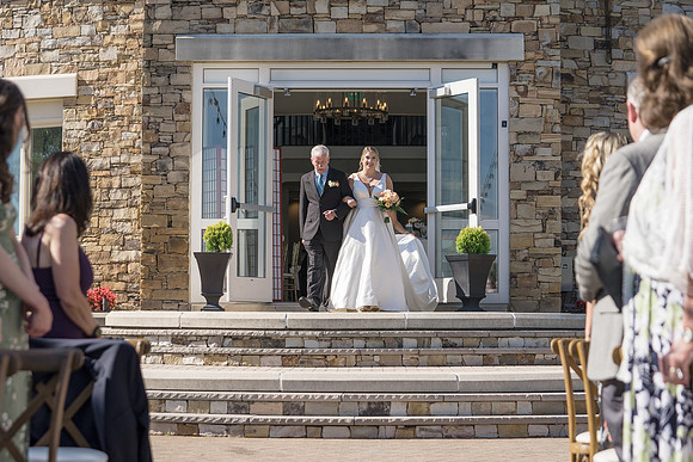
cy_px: 235
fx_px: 1587
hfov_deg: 24.6
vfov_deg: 16.6
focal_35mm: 82
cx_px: 322
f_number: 4
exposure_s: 1/800
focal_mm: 76
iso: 100
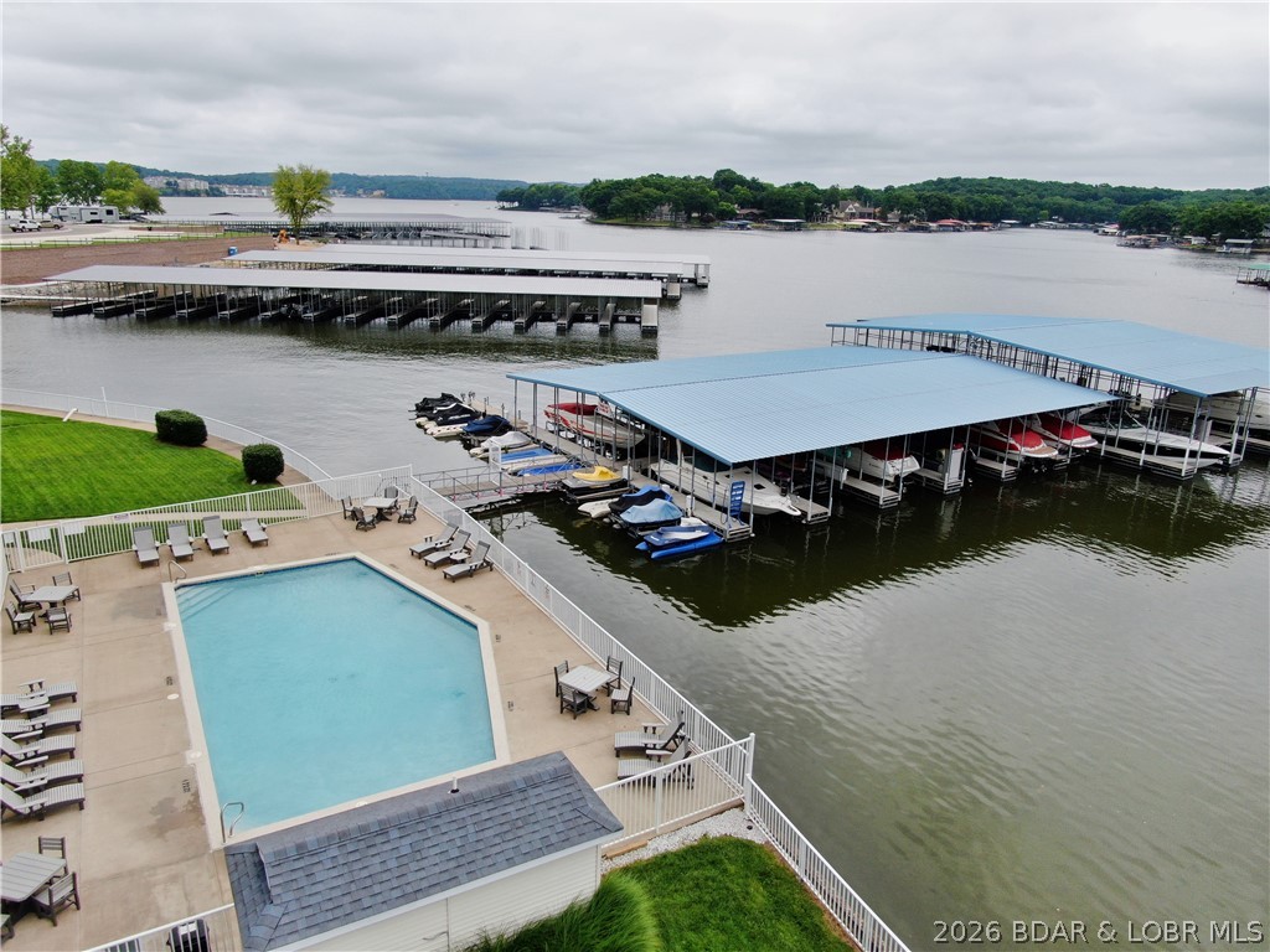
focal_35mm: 24
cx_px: 635
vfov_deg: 56.8
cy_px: 476
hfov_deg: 71.6
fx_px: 881
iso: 100
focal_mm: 4.39
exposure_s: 1/800
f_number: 2.8
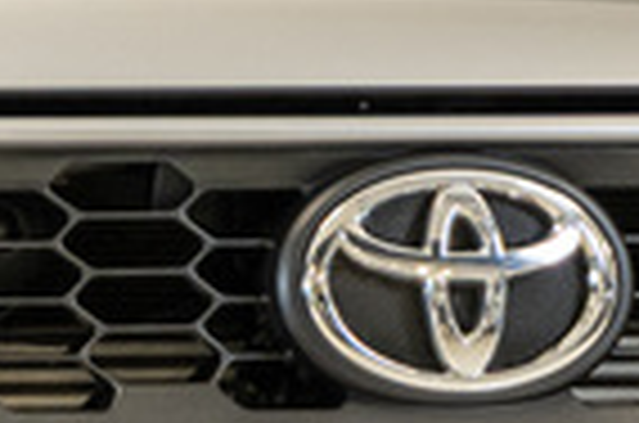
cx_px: -92
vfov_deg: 2.5
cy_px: 382
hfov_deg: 3.8
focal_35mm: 542
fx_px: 9599
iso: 800
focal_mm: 75
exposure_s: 1/125
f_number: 2.8
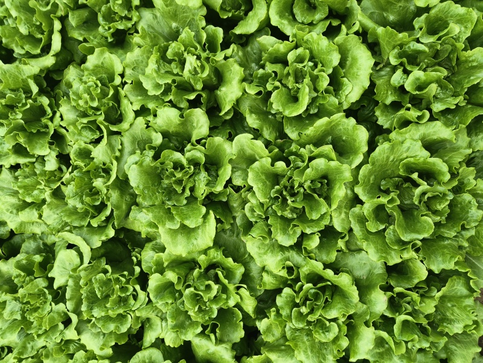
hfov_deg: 71.6
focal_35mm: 24
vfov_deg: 56.8
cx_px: 242
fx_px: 335
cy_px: 182
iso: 800
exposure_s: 1/81.5
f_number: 1.8
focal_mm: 5.59
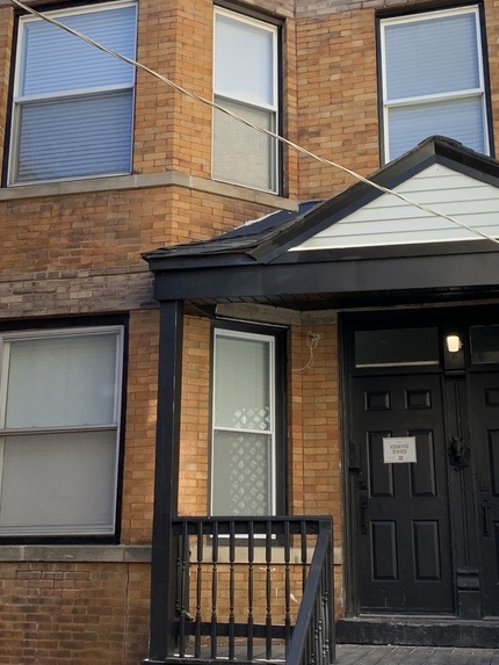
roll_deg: -1.5
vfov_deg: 38.9
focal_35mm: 49
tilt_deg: +16.2
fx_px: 941
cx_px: 252
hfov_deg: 29.7
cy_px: 303
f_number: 1.8
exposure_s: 1/597
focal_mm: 4.25
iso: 25
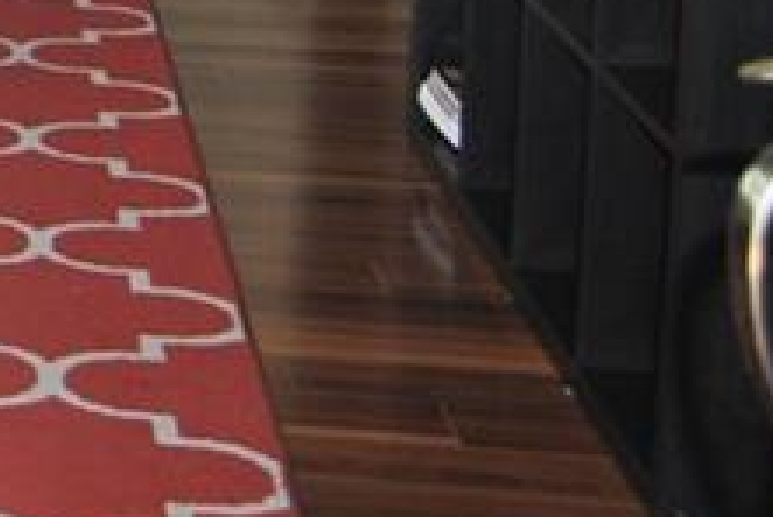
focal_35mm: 125
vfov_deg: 10.3
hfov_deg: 13.1
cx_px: -969
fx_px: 2688
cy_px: -423
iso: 200
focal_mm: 18
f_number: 3.5
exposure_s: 1/60
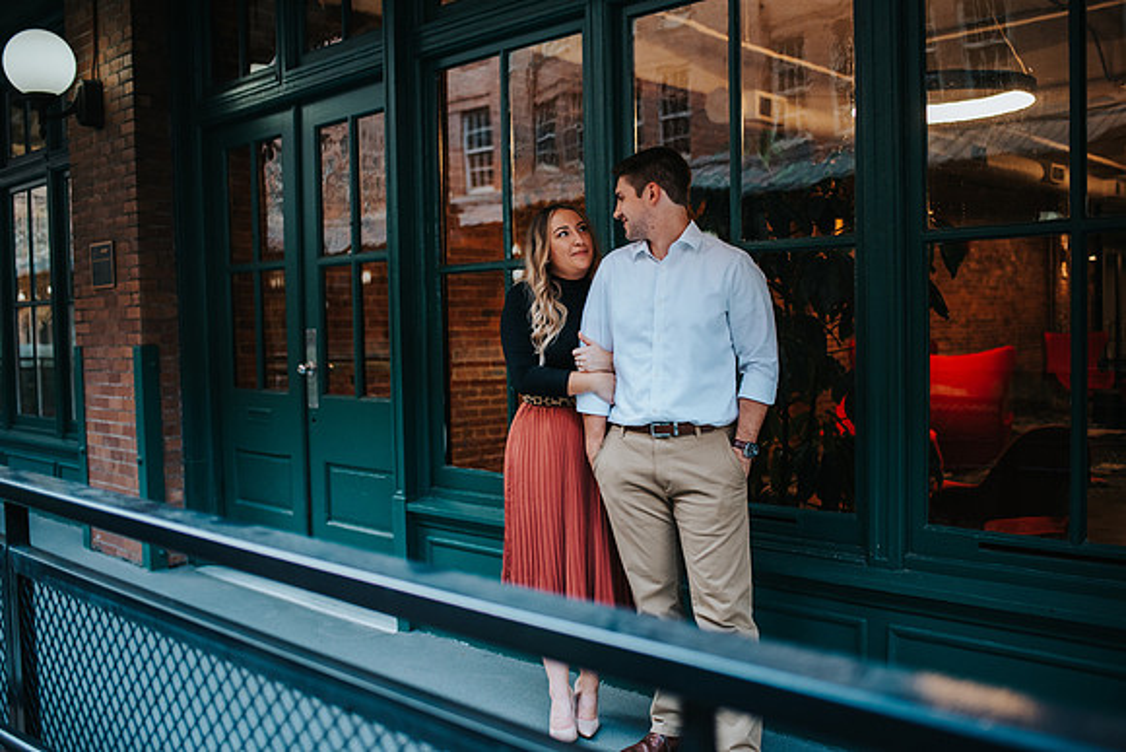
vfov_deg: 37.9
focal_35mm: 35
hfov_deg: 54.4
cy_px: 376
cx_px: 563
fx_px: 1095
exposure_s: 1/500
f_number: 1.8
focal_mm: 35
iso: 1000
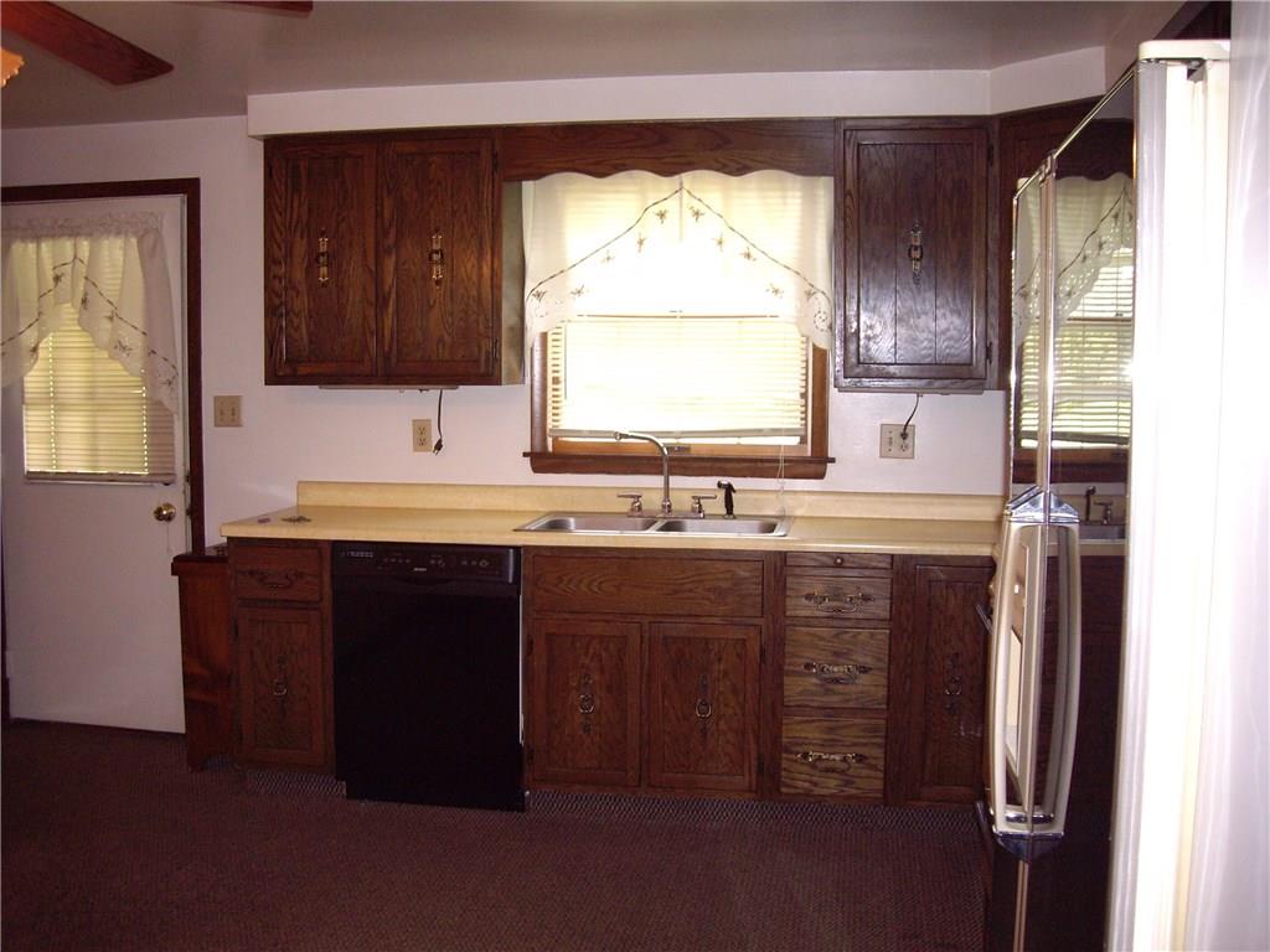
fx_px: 1394
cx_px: 635
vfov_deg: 37.7
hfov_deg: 49.0
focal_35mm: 38
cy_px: 476
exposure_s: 1/40
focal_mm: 6.2
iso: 200
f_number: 2.7
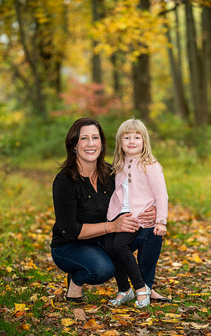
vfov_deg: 17.0
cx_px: 112
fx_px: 1130
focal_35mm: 123
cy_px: 168
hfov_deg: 10.7
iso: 250
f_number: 3.5
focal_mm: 120
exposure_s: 1/125
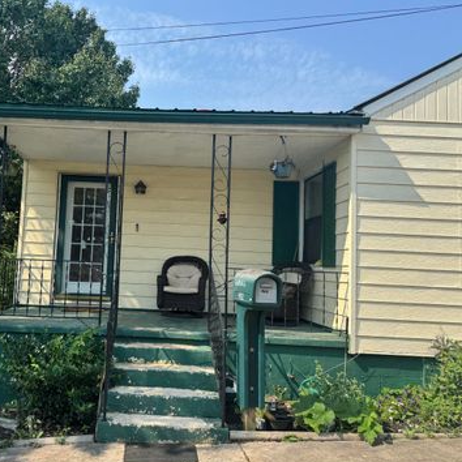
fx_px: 453
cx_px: 141
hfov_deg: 52.6
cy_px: 223
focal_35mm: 30
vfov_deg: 54.0
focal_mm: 6.76
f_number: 1.78
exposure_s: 1/2710
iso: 80
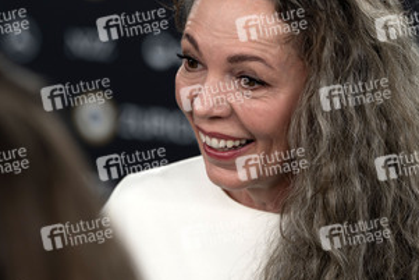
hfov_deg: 10.3
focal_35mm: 199
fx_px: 2317
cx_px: 235
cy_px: 130
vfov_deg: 6.9
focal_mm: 133
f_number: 4.5
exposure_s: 1/200
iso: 400
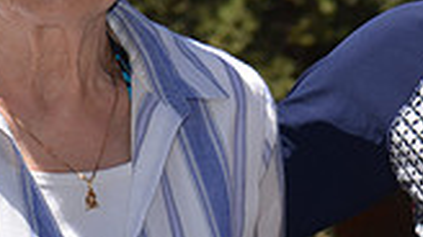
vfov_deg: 4.2
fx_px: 3228
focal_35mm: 288
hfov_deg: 7.5
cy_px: -72
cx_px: 297
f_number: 7.1
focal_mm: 52
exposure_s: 1/250
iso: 100
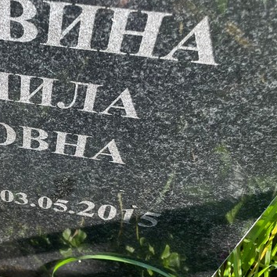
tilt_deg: -50.2
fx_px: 471
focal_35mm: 52
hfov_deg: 30.4
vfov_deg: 32.7
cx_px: -3
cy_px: 156
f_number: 1.6
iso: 32
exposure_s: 1/509
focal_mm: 4.2
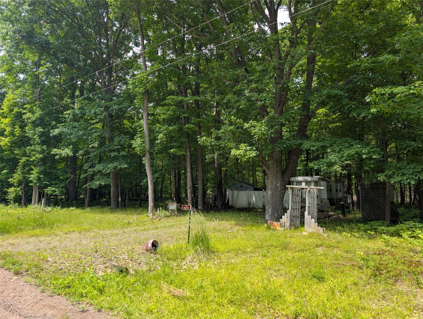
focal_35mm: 24
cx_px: 212
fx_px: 294
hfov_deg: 71.5
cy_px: 160
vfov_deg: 56.9
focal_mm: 6.9
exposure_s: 1/346
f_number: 1.68
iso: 18
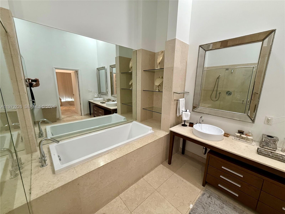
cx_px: 142
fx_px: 115
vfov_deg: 85.7
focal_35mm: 14
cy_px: 107
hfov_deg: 102.1
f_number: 2.2
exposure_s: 1/60
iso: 250
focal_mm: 2.22
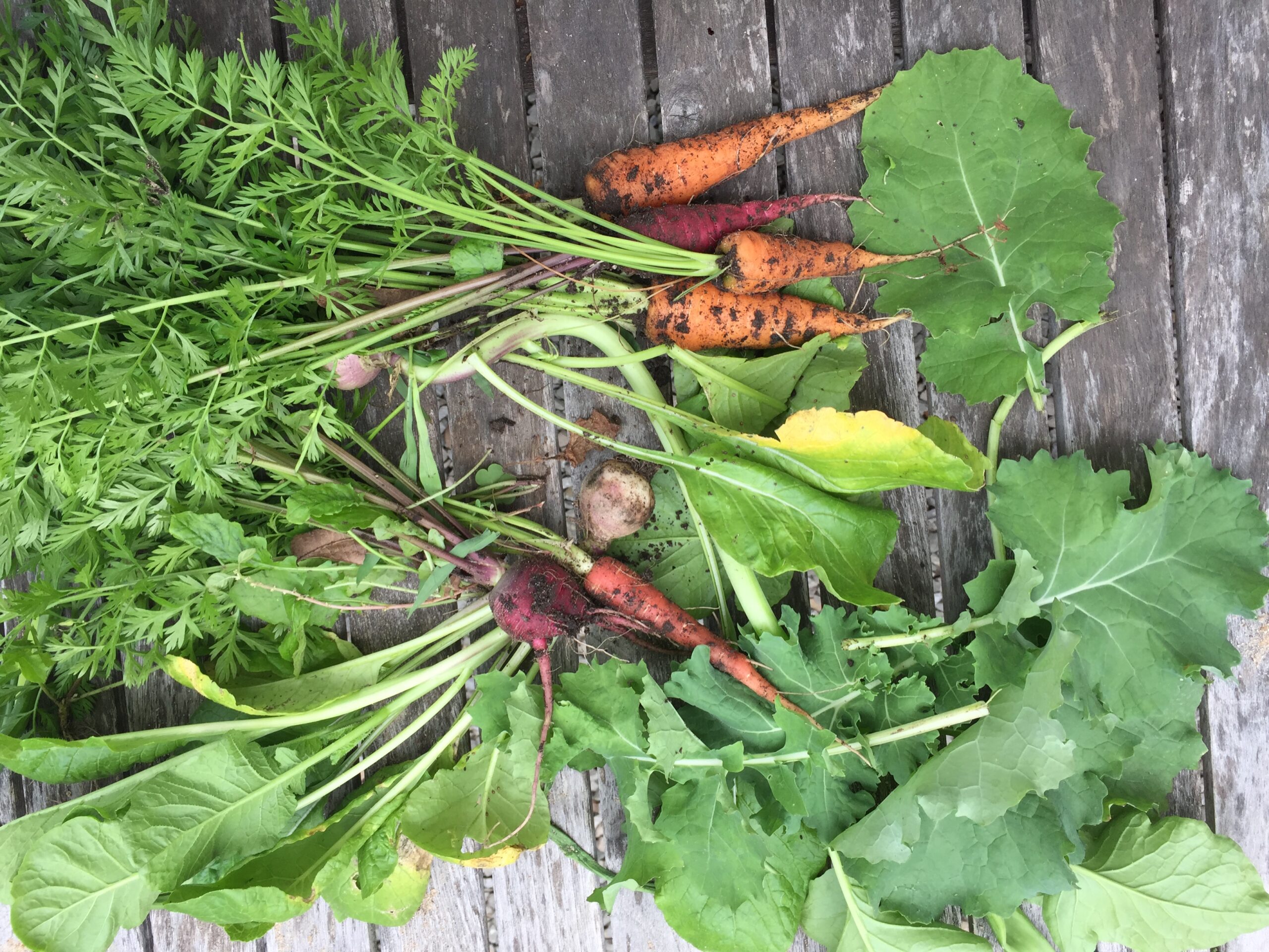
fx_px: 1063
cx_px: 634
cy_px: 476
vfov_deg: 48.2
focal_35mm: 29
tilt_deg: -86.6
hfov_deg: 61.7
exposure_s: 1/222
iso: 32
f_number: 2.2
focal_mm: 4.15
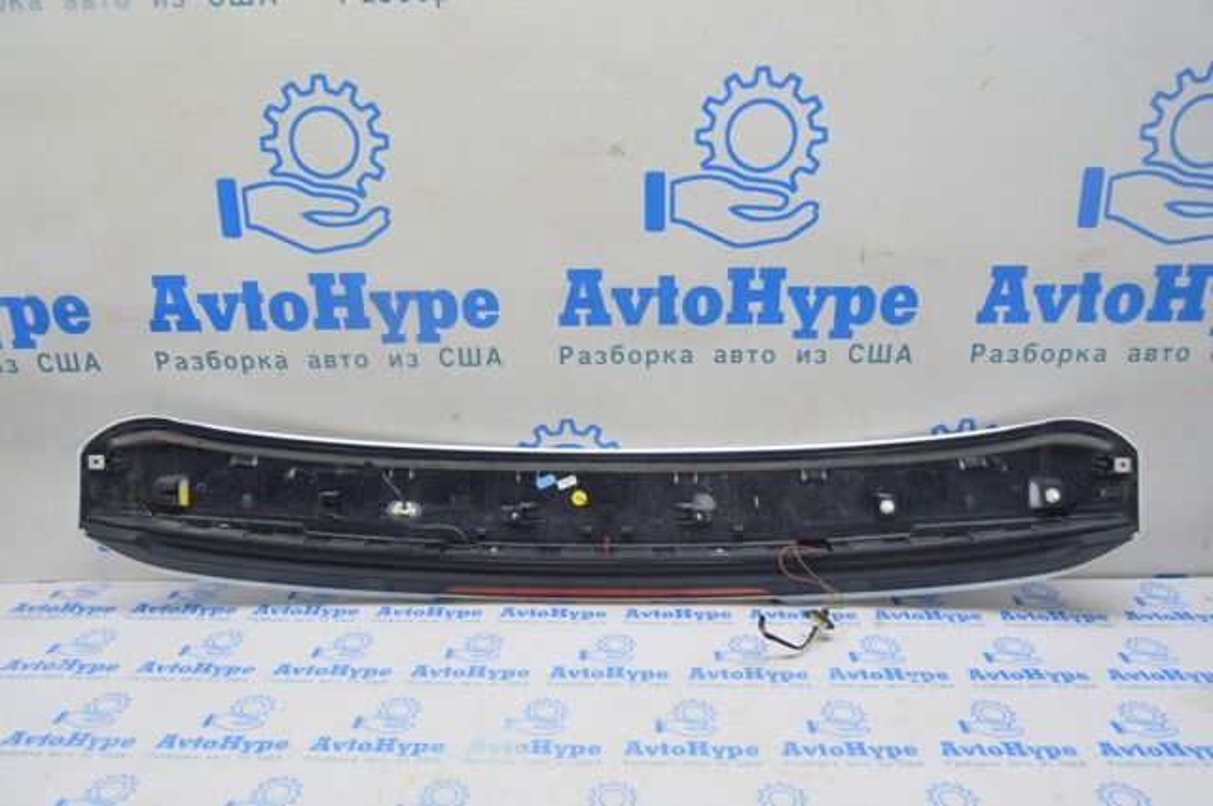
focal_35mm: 27
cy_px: 403
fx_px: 909
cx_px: 606
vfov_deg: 47.8
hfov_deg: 67.4
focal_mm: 18
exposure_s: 1/20
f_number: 5.6
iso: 400
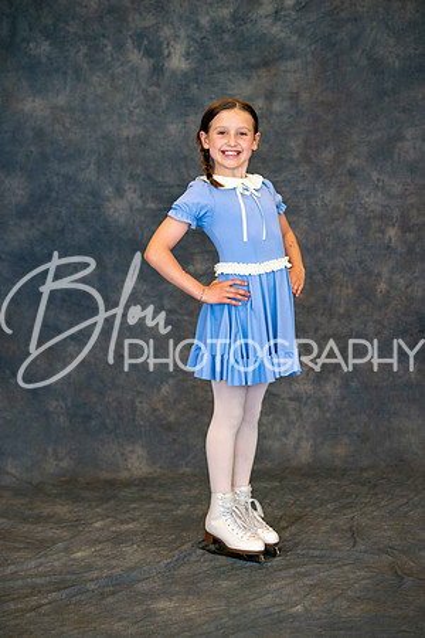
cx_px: 212
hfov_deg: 16.1
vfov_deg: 23.9
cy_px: 319
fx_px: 1505
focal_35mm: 85
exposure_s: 1/160
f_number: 2.8
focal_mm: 85
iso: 500
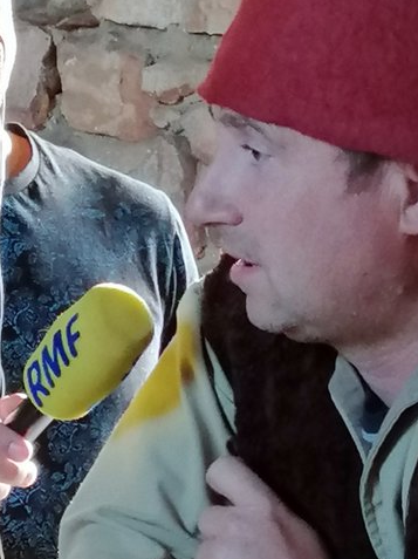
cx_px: 204
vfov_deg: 9.8
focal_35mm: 202
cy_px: 258
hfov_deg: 7.3
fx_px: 3257
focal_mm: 3.95
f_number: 1.8
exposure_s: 1/33.3
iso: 320
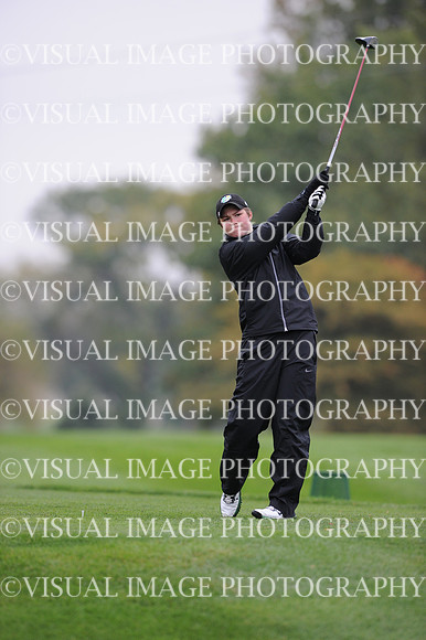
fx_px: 7108
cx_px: 213
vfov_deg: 5.2
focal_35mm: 400
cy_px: 320
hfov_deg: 3.4
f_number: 4
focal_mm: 400
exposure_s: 1/2000
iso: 1000
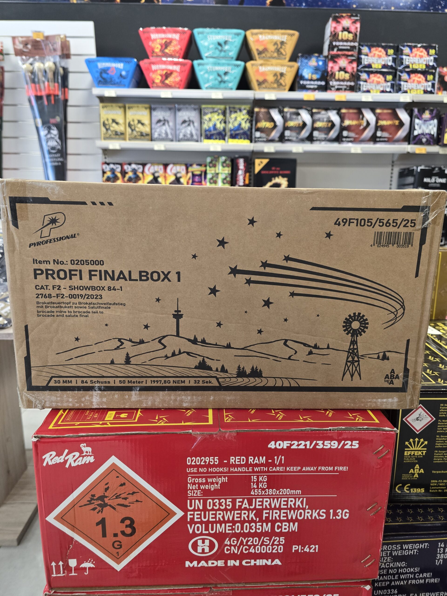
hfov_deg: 58.9
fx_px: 396
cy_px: 298
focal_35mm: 23
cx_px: 224
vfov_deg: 73.9
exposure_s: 1/100
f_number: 1.7
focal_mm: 6.3
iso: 400
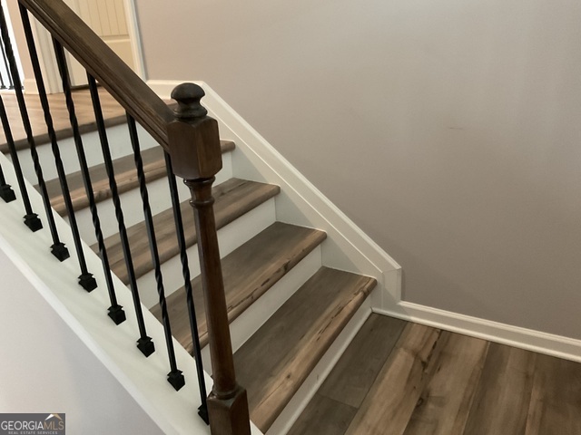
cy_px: 218
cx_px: 290
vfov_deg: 48.2
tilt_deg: -20.6
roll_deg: +3.0
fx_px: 487
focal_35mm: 29
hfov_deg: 61.7
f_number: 1.8
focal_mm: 3
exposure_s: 1/30
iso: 320
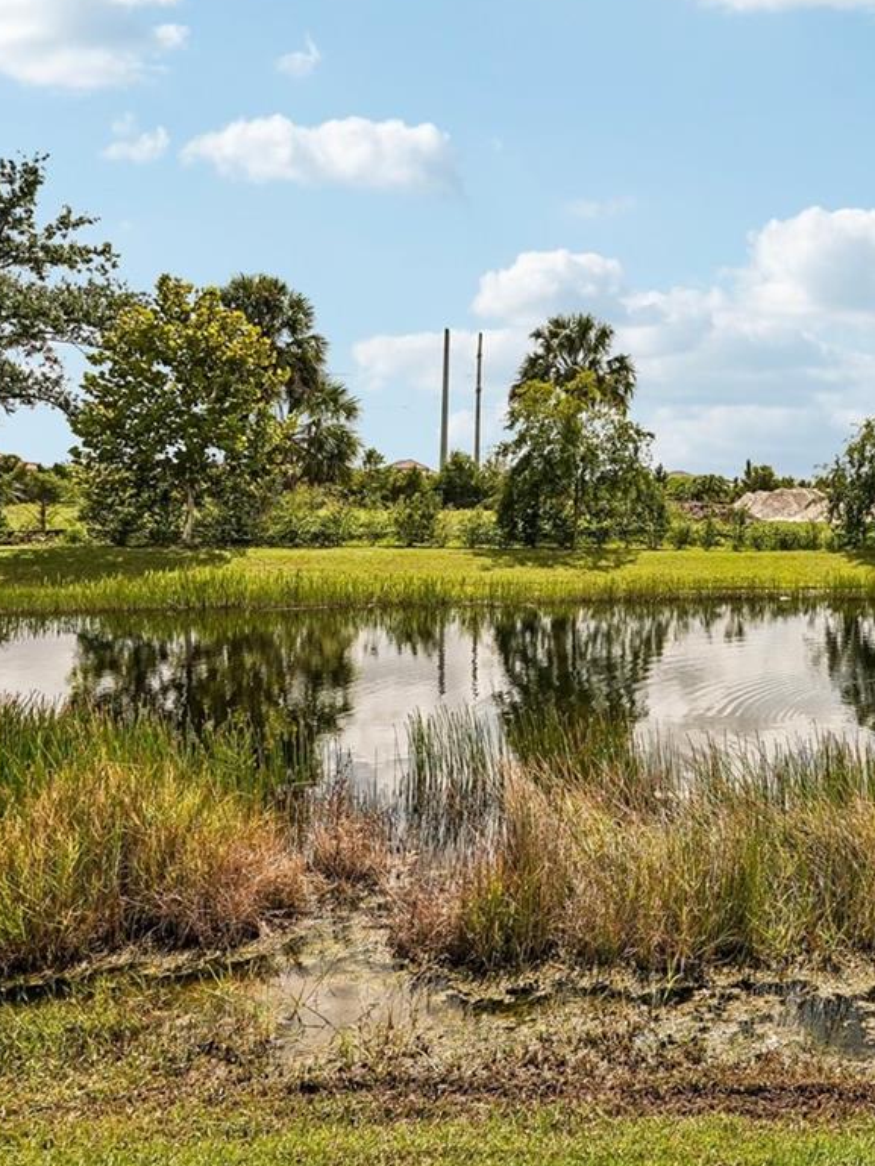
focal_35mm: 32
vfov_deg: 56.7
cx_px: 904
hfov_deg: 38.4
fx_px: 1078
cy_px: 519
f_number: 8
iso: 400
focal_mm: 16
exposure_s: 1/1600
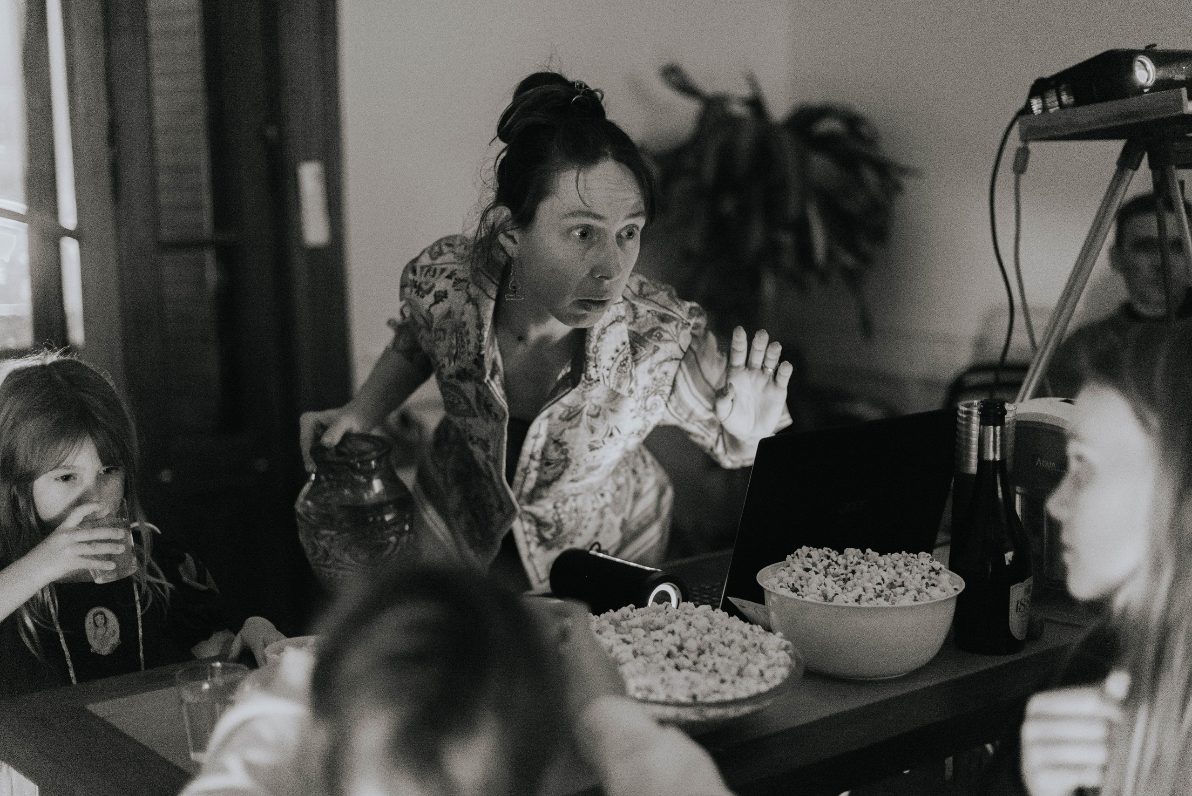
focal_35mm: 50
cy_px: 398
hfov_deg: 39.6
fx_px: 1656
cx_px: 596
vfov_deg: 27.0
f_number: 1.8
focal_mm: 50
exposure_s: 1/100
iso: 3200
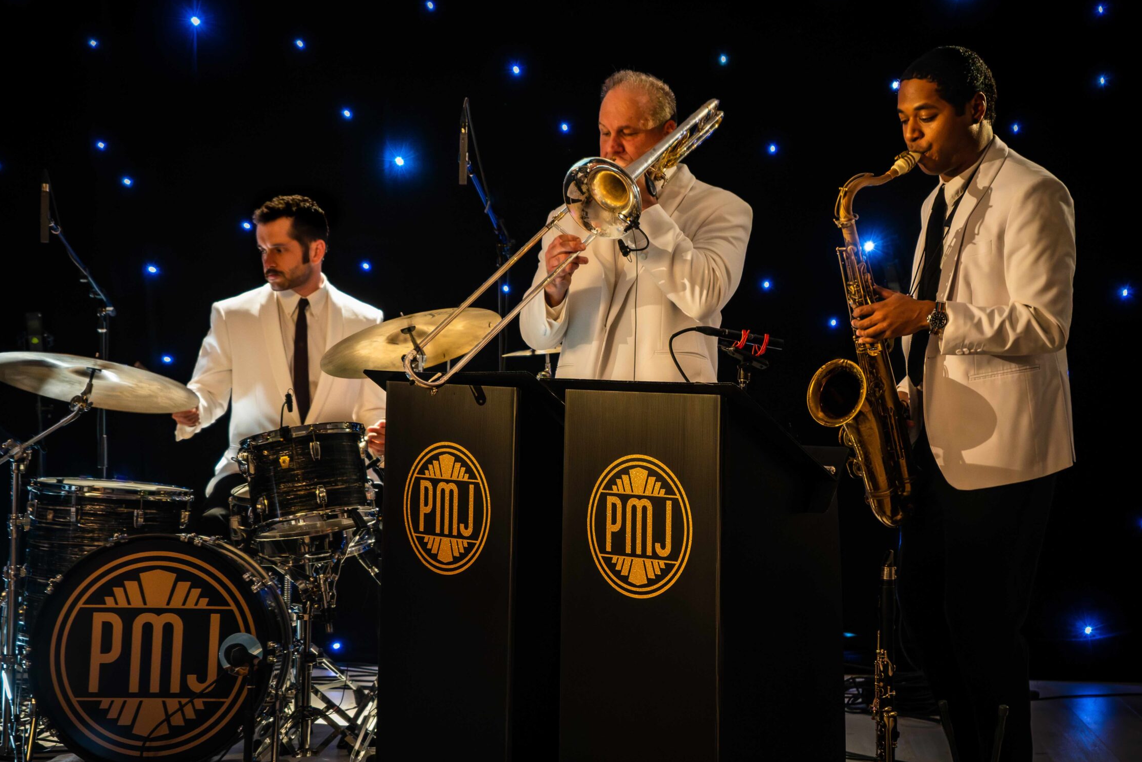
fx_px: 2538
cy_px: 415
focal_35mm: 80
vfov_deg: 17.1
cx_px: 568
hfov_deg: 25.4
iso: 12800
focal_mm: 70
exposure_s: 1/40
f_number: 5.6
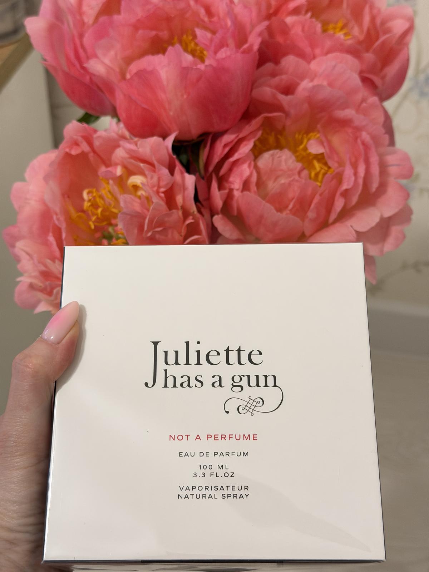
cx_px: 214
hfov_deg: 30.3
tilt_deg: -40.1
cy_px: 286
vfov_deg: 39.7
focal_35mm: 48
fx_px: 793
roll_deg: -3.2
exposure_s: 1/50
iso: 200
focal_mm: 6.76
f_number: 1.78
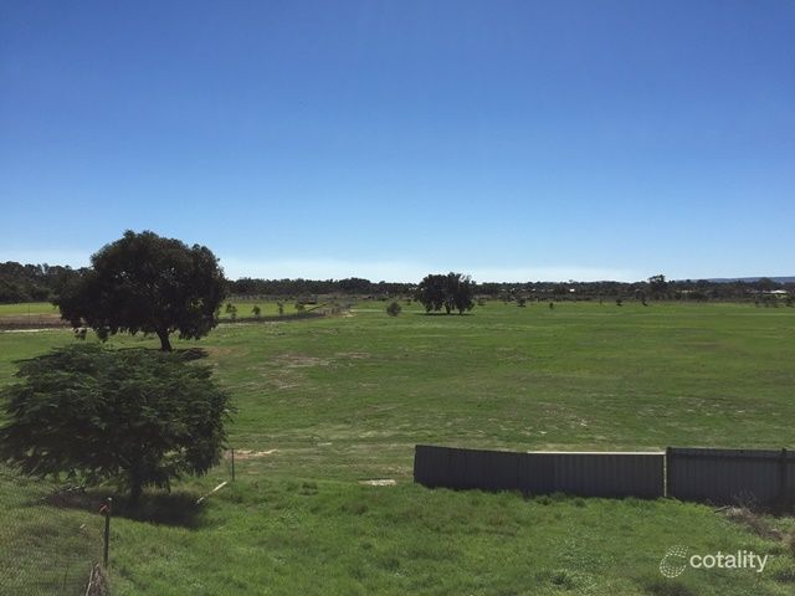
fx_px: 666
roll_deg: -0.3
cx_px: 398
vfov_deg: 48.2
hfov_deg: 61.7
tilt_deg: -1.0
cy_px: 298
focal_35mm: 29
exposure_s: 1/3300
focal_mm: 4.15
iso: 32
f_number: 2.2
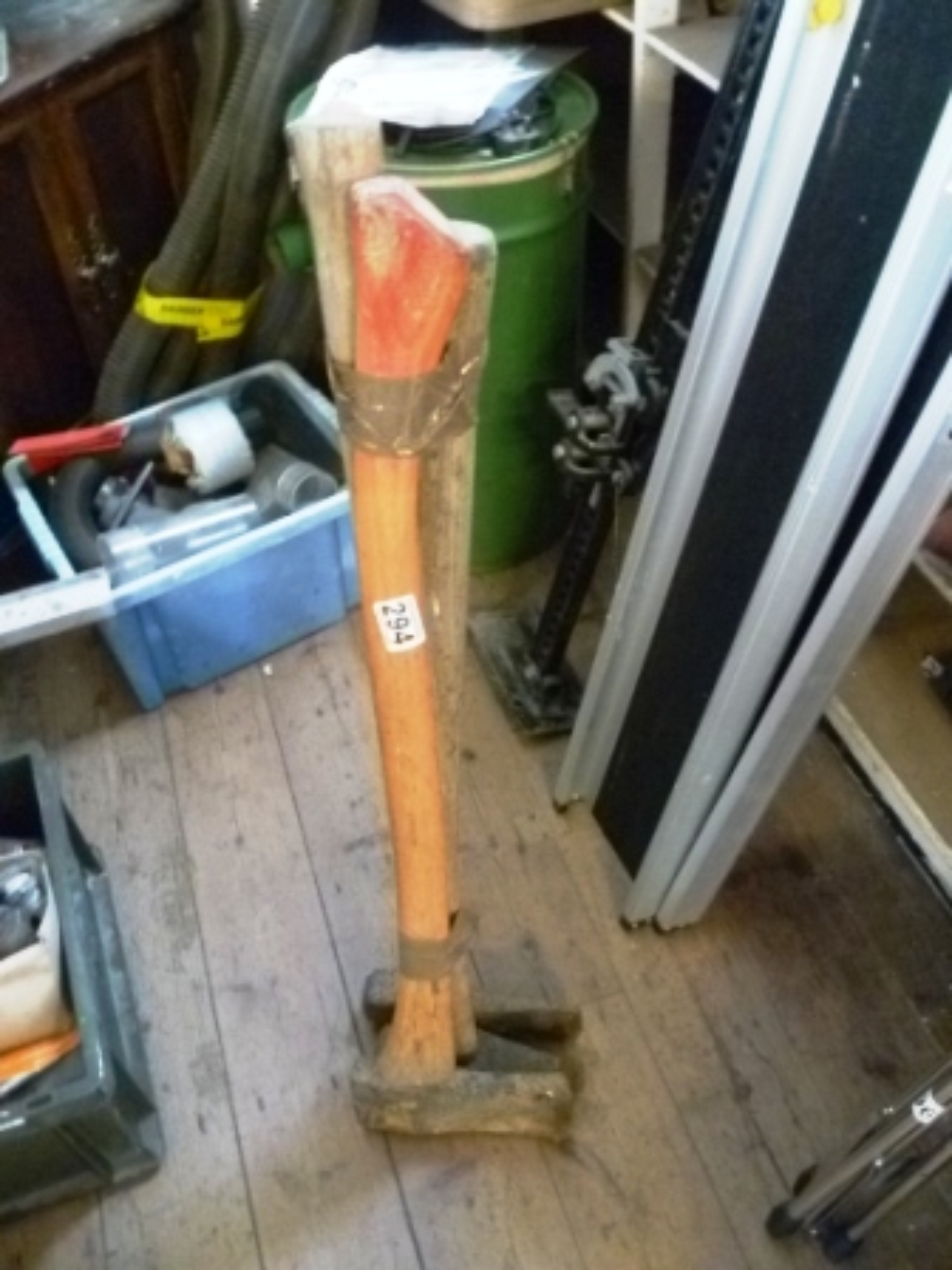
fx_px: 1027
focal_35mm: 28
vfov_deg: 63.4
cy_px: 635
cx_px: 476
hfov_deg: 49.7
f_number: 2.8
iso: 800
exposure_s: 1/10
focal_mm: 5
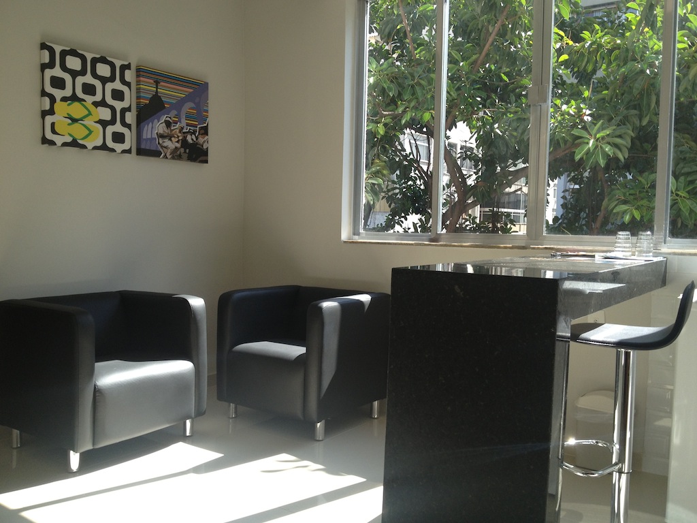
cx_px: 348
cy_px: 262
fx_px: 705
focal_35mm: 35
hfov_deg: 52.6
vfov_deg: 40.7
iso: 50
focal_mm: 4.28
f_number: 2.4
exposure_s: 1/242
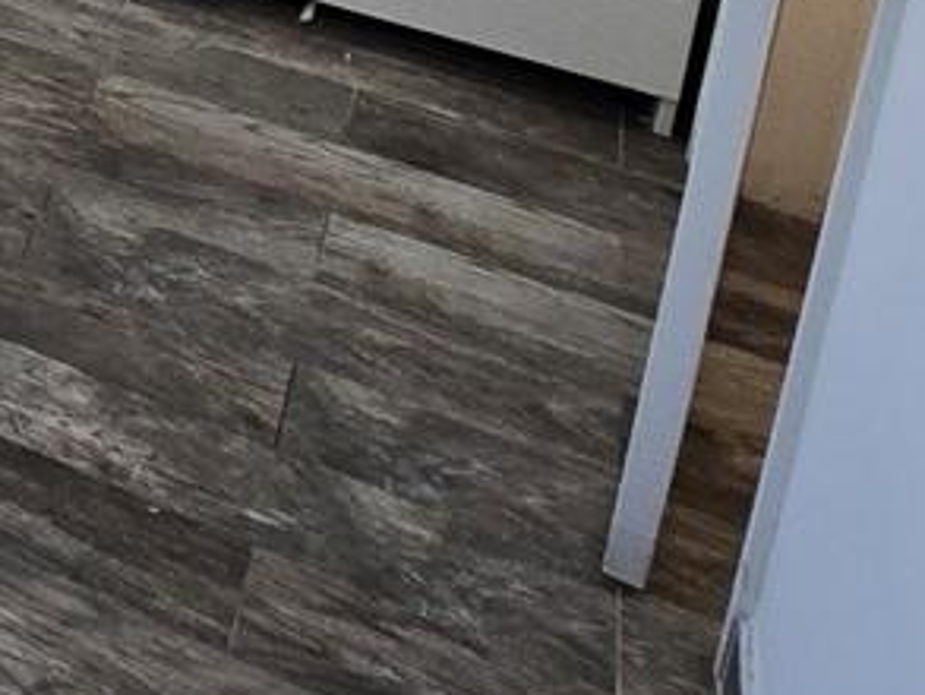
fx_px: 1898
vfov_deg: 16.4
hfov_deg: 19.8
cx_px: -761
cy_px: -654
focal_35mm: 71
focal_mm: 2.2
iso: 100
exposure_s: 1/60
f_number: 2.2
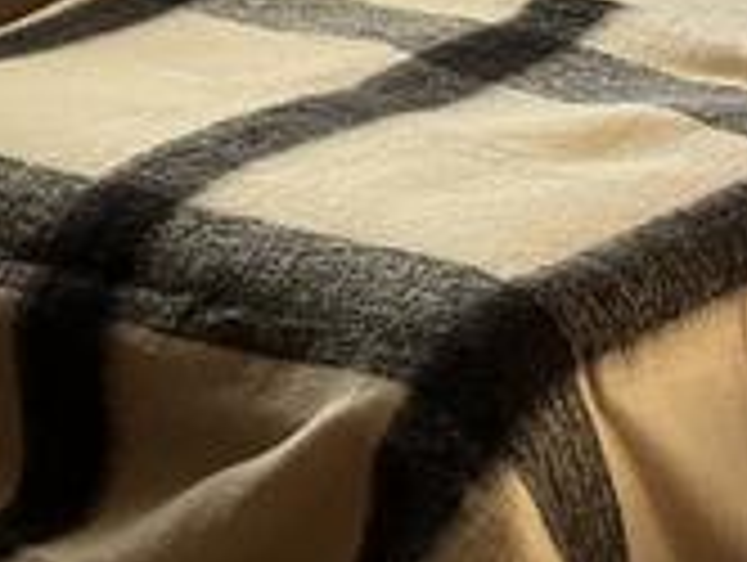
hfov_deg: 18.0
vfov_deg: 14.8
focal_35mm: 97
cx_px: 1134
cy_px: -97
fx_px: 2096
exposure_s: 1/122
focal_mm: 5.1
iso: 64
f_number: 1.6
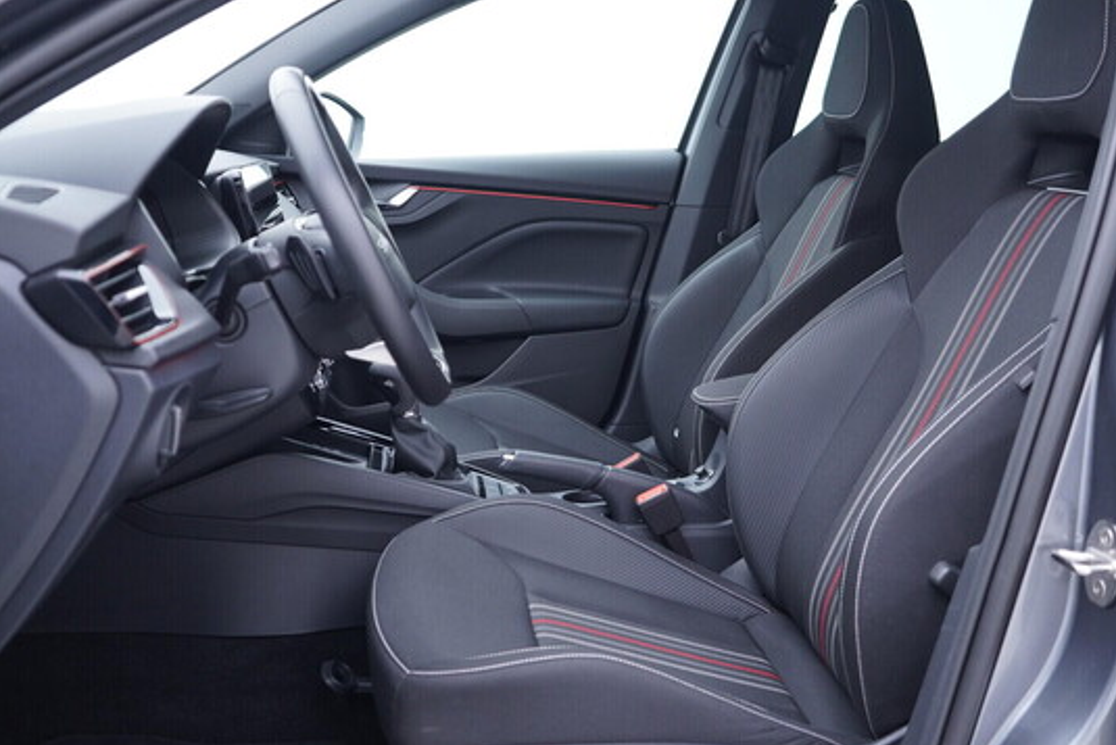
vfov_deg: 36.0
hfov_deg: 51.9
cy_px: 381
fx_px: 1147
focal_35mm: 37
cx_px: 572
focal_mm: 24
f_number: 2.8
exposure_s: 1/40
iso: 320
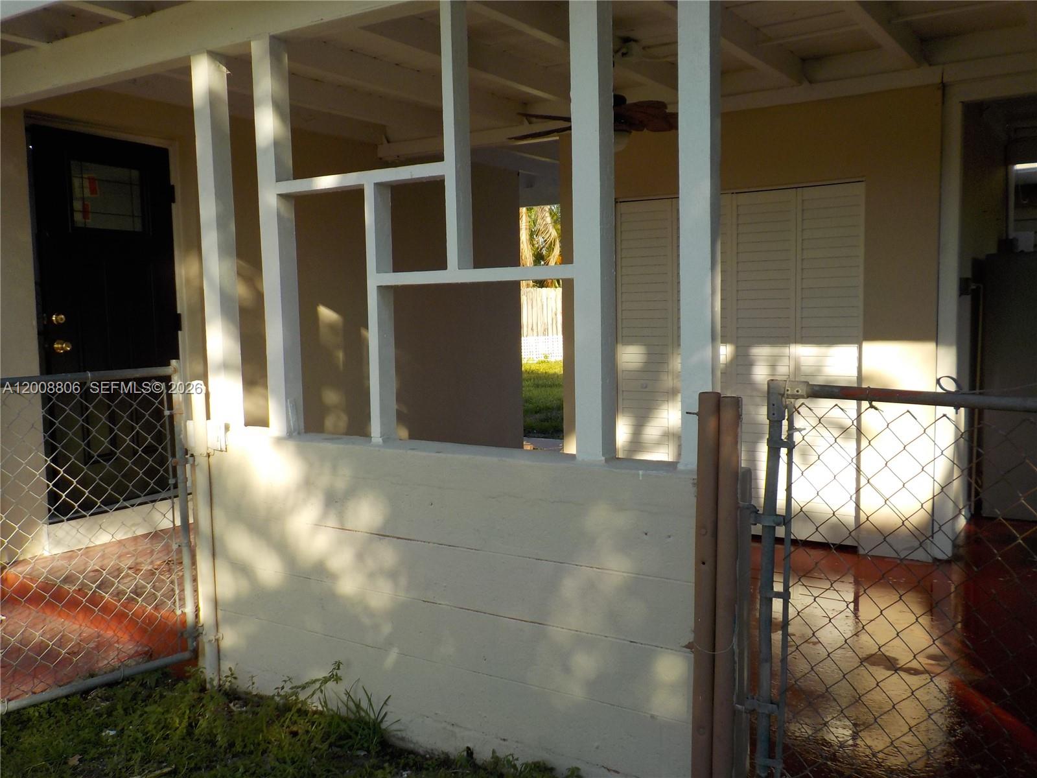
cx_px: 518
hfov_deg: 60.0
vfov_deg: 46.8
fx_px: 899
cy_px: 389
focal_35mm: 30
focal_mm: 4.1
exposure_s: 1/500
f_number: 3.3
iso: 125
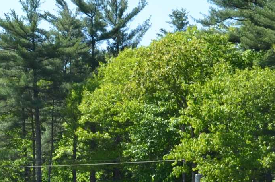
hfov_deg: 10.1
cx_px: -68
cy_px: 345
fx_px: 1525
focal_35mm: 200
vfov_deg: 6.7
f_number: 8
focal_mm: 30
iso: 160
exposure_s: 1/250
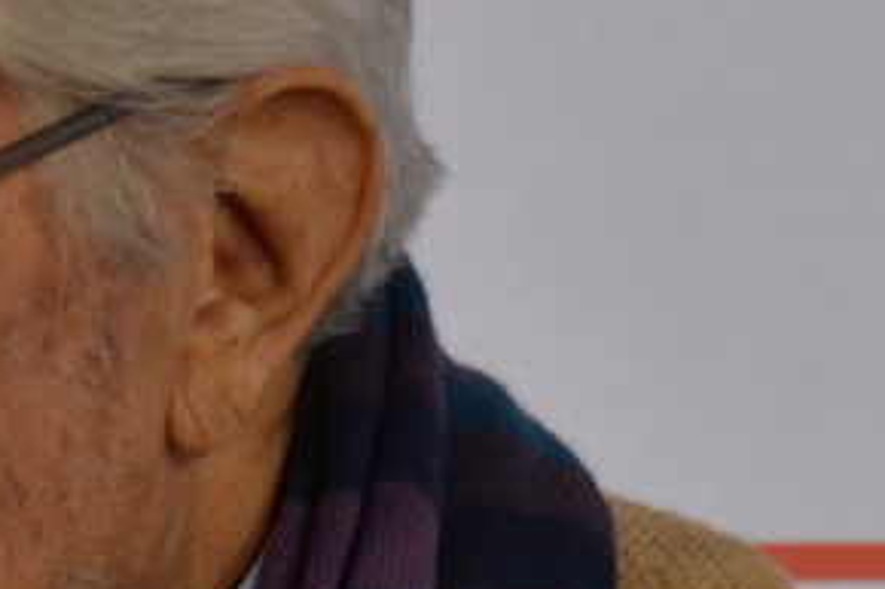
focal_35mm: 1614
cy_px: 523
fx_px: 39647
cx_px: -421
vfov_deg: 0.9
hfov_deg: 1.3
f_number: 5
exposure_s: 1/80
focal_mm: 195
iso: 200
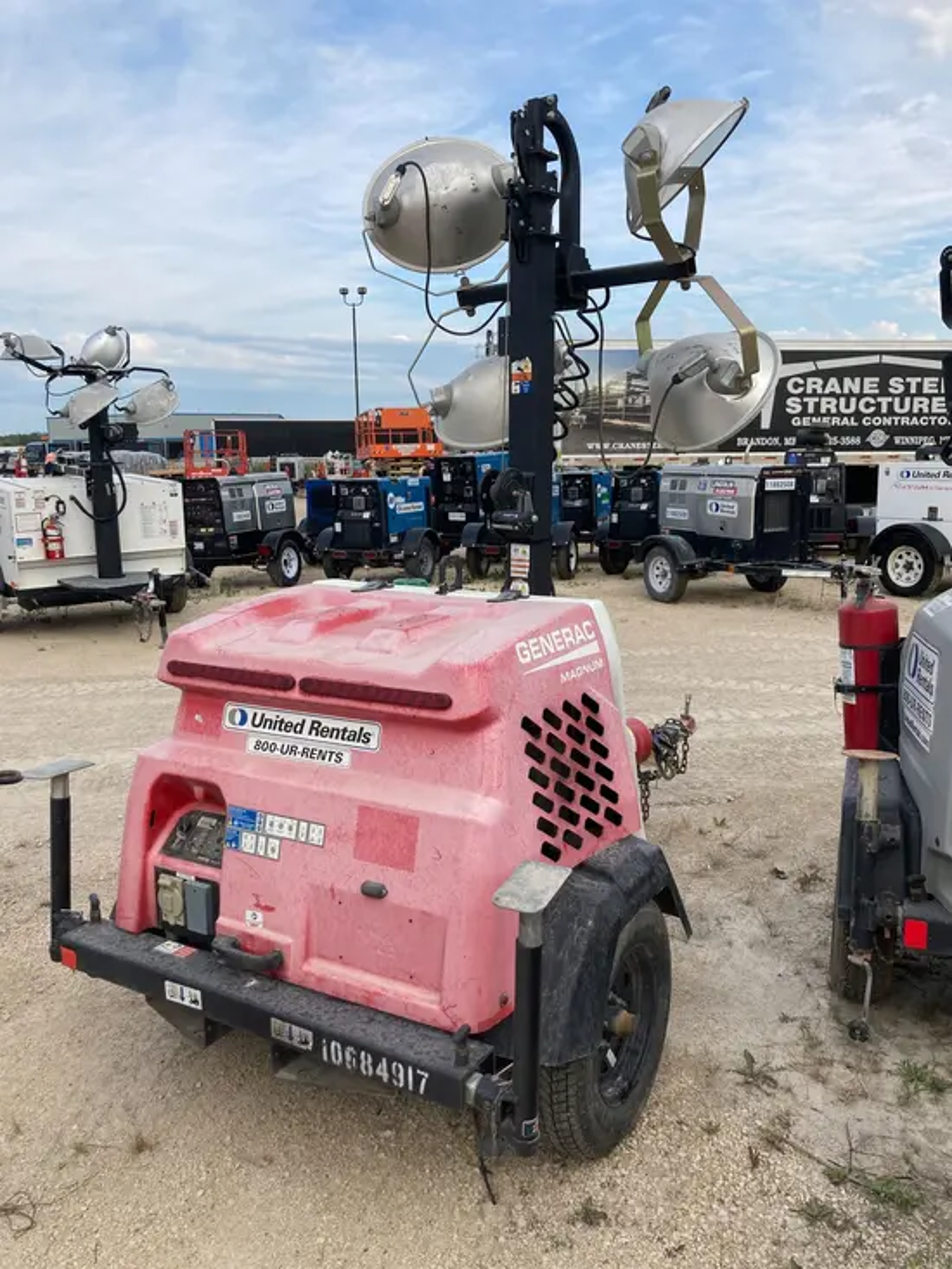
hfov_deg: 49.8
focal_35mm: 28
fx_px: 1026
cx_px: 476
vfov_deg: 63.4
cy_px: 634
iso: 20
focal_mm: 3.99
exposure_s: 1/991
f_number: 1.8
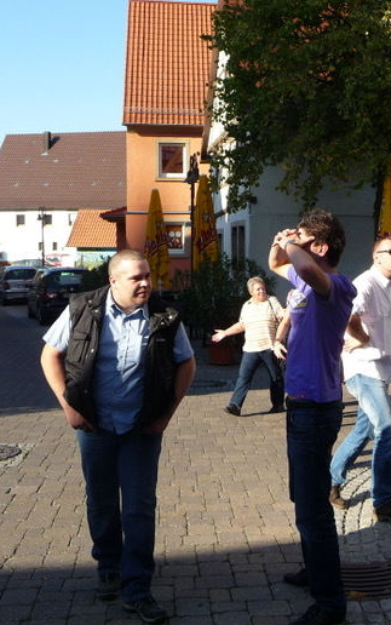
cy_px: 276
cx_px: 326
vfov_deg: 43.4
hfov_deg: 27.3
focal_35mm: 46
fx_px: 783
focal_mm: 4.7
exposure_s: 1/500
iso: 100
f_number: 3.3
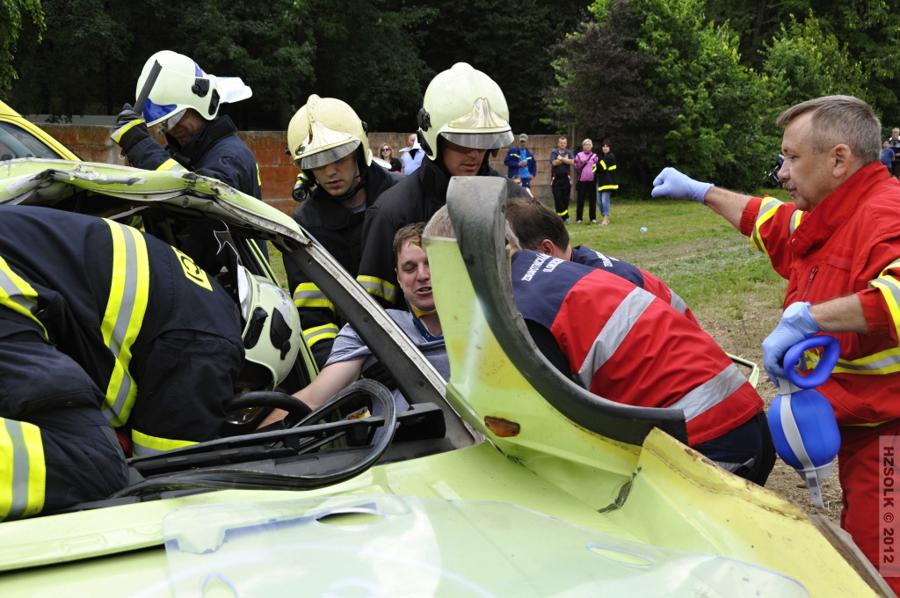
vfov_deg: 25.7
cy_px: 299
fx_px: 1311
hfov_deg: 37.9
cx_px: 450
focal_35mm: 52
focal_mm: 35
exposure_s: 1/320
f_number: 9
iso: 200
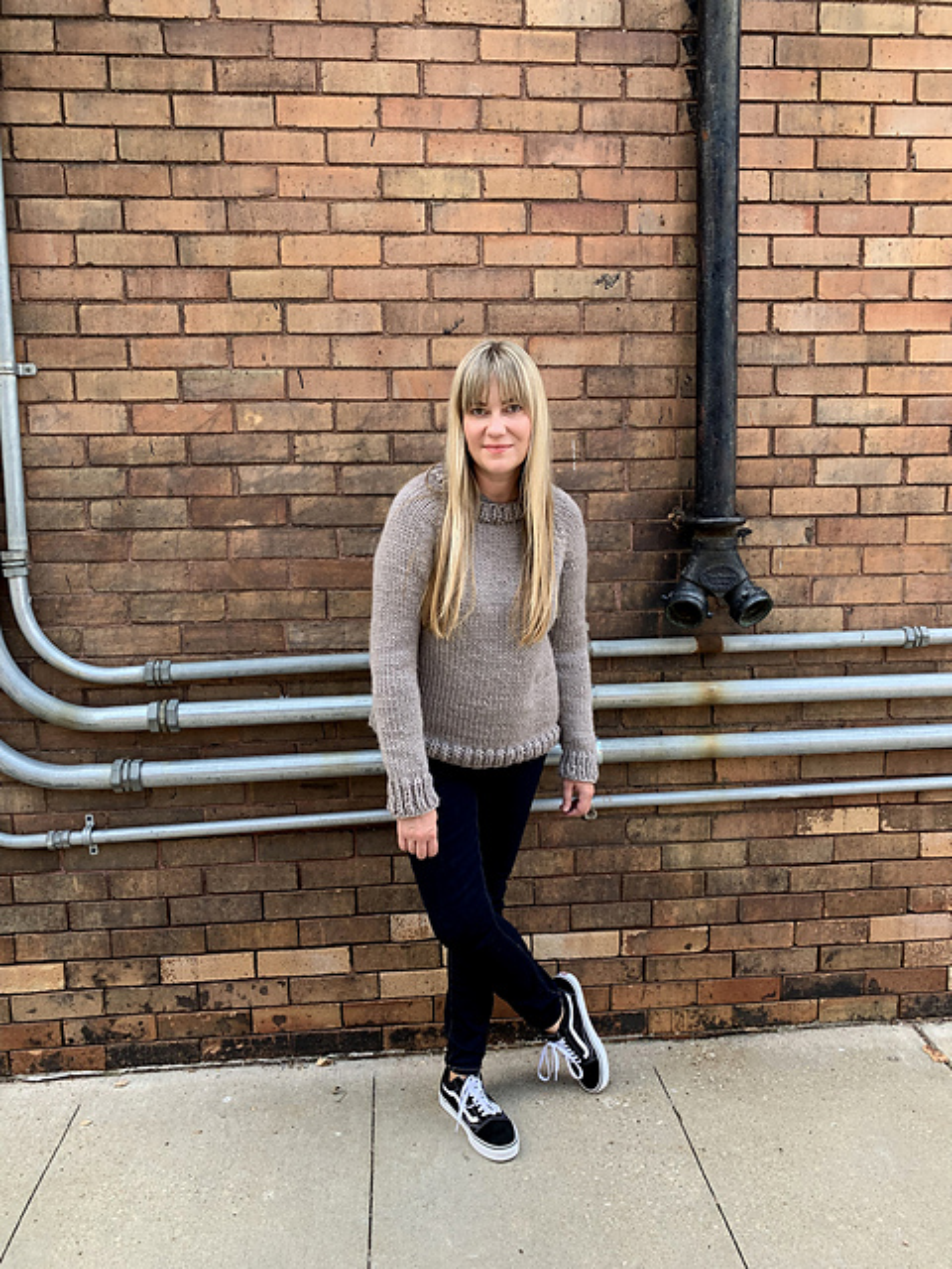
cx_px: 476
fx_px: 953
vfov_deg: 67.3
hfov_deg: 53.1
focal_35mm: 26
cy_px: 634
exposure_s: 1/251
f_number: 1.8
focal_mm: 4.25
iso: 25
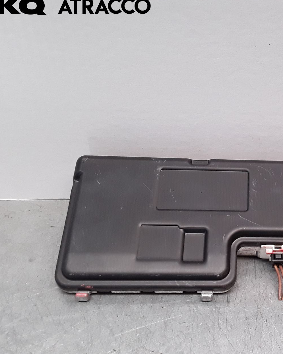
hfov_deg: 31.5
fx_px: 471
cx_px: 267
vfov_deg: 40.9
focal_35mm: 45
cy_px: 215
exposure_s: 1/103
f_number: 1.9
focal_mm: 2.91
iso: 100
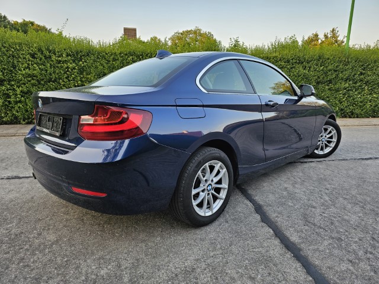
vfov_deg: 58.9
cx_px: 190
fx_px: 252
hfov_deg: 73.9
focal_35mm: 23
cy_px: 142
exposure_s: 1/180
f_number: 1.7
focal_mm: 6.3
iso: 64
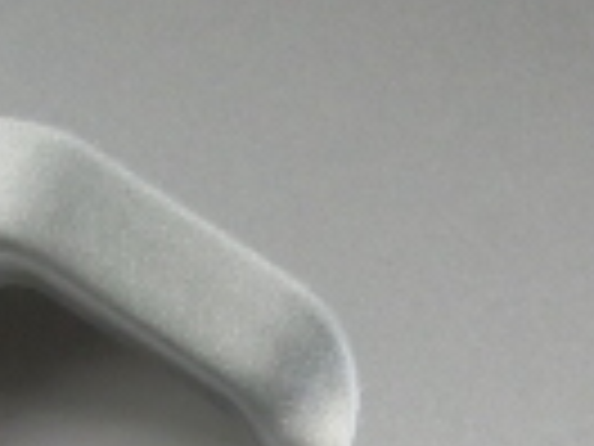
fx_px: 3741
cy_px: 1320
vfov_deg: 6.3
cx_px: 1136
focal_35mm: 218
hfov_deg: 8.6
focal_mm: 18
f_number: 18
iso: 1600
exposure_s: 1/160
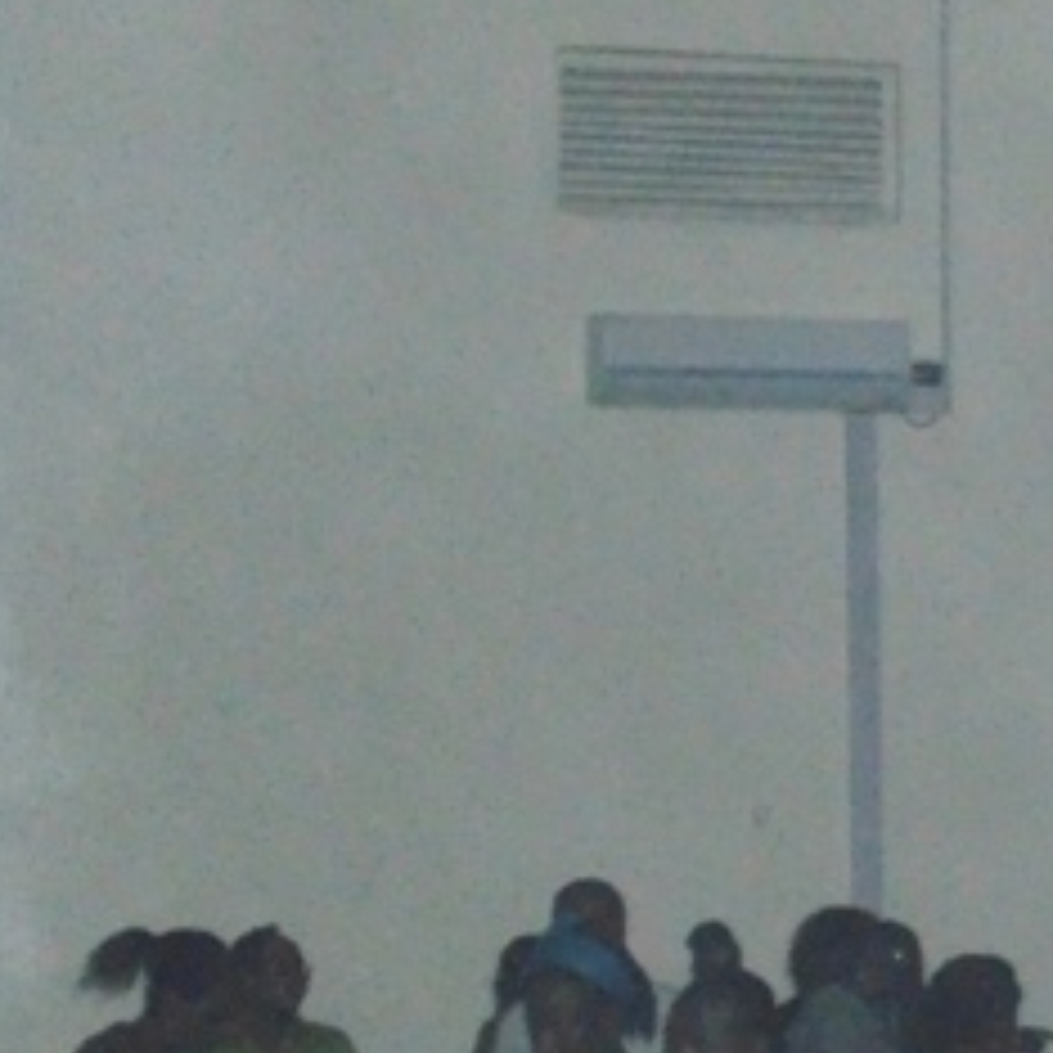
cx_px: 1426
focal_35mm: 157
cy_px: 698
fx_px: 5403
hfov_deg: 10.8
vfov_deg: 11.1
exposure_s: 1/60
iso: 800
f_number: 4.1
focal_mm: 11.7
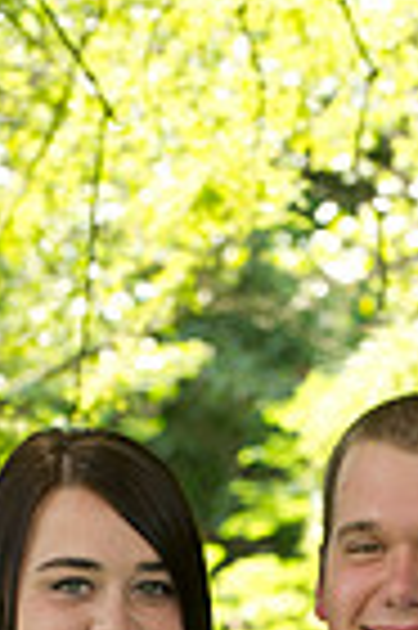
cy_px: 990
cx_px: 263
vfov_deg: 6.2
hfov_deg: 4.2
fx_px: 5726
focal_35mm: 328
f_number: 5
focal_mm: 102
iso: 320
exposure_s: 1/100
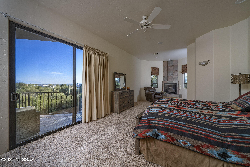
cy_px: 84
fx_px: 90
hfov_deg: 108.3
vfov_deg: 85.4
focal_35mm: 13
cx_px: 125
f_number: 7.1
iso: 200
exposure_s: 1/160
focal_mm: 13
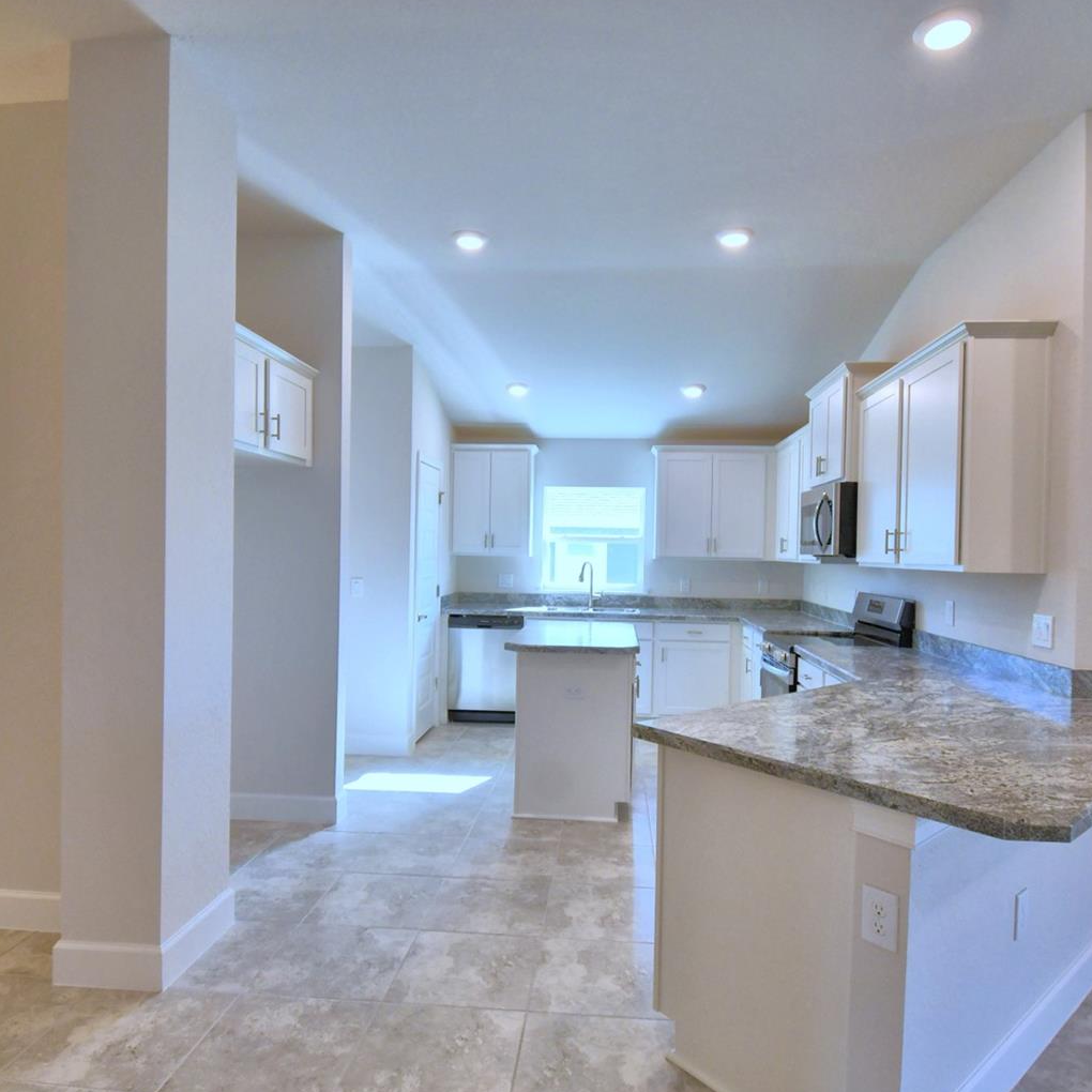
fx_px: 714
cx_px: 564
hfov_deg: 74.8
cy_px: 562
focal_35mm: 20
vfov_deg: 74.8
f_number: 4.5
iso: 400
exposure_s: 1/125
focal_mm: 10
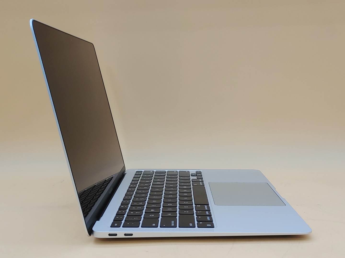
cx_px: 172
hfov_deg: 42.9
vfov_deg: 32.9
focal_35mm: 44
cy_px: 129
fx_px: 439
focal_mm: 4.36
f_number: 1.8
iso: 50
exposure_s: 1/120
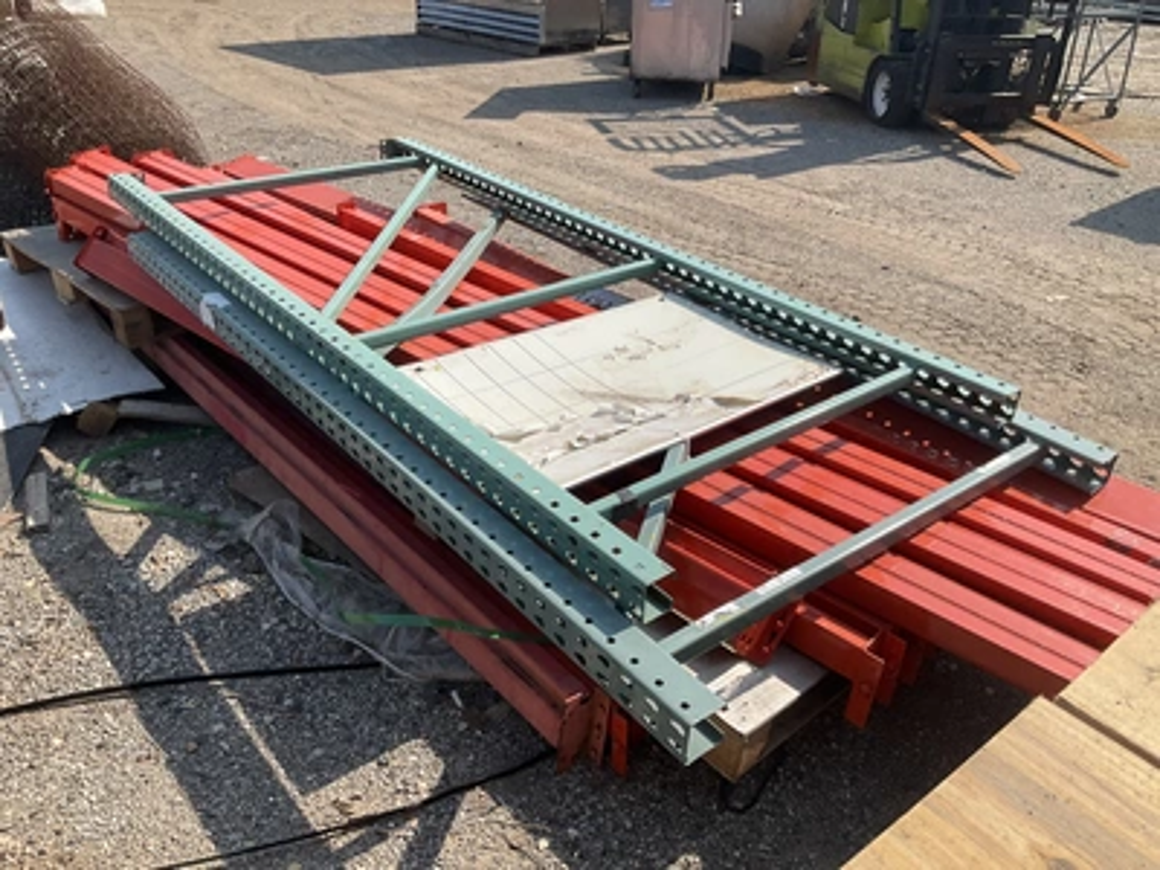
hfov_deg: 61.7
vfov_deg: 48.2
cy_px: 435
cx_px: 580
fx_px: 972
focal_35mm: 29
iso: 25
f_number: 1.8
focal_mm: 3
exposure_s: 1/1786
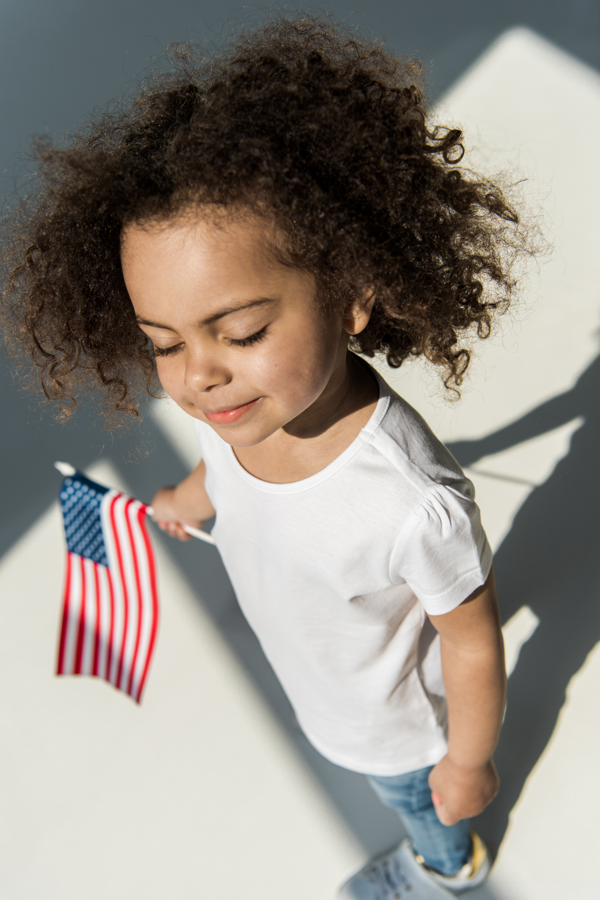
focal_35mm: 45
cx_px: 300
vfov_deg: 43.6
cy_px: 450
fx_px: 1124
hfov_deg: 29.9
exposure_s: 1/2500
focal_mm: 45
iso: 320
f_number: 4
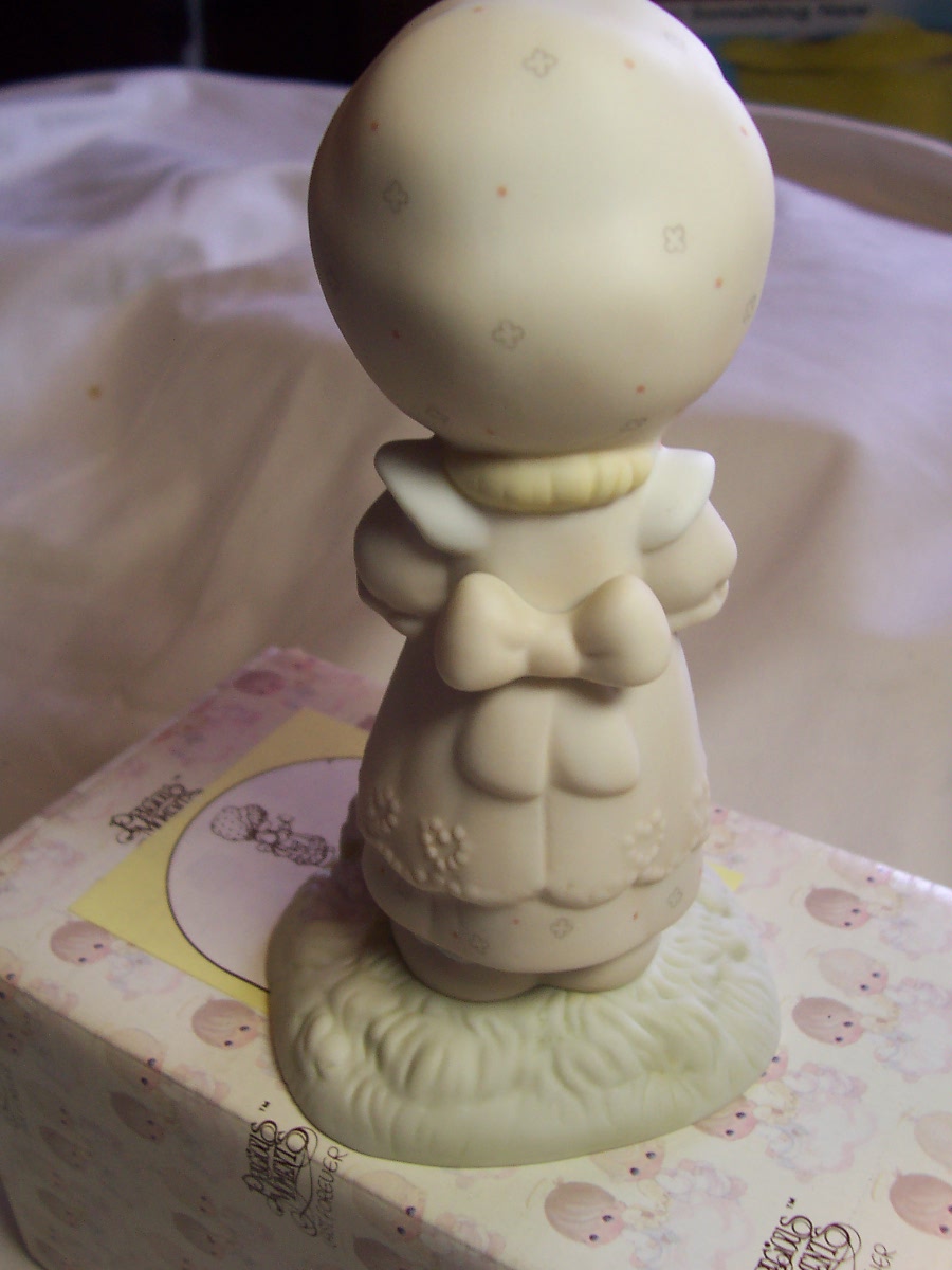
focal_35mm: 37
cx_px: 476
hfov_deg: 38.7
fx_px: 1357
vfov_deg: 50.1
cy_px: 635
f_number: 2.8
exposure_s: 1/60
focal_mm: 5.6
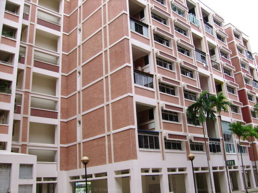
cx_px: 129
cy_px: 96
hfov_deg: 52.6
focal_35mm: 35
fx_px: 261
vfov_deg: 40.7
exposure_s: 1/192
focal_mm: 5.95
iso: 50
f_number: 5.8
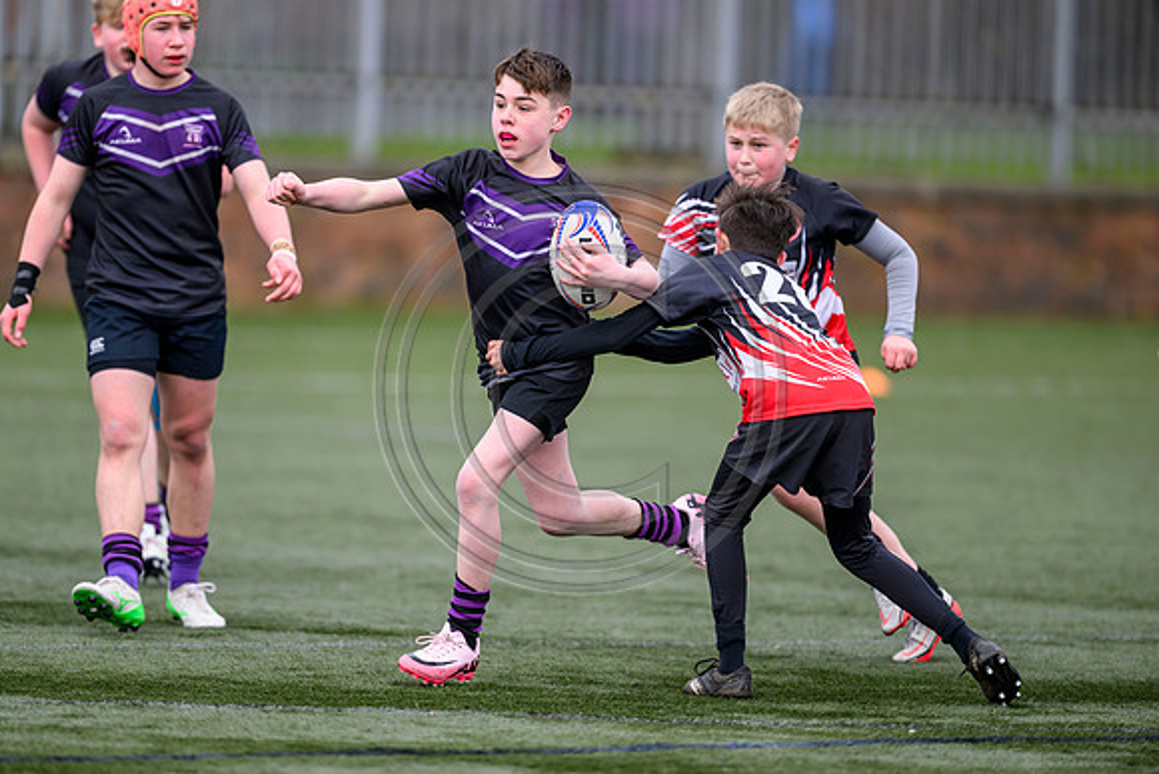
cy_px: 387
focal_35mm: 400
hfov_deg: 5.2
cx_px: 580
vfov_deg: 3.4
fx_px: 12880
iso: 500
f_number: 3.2
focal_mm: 400
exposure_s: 1/1600
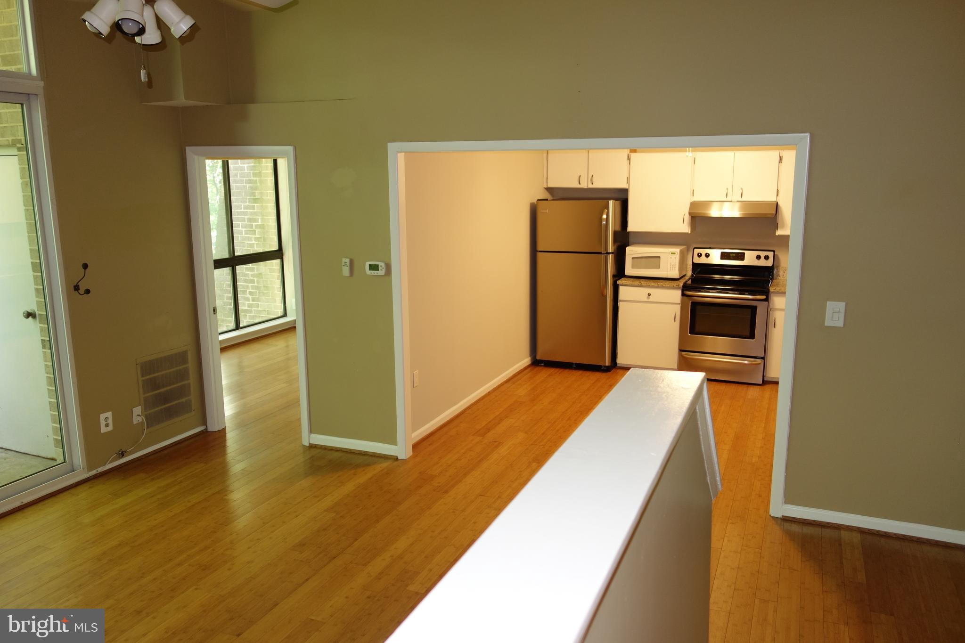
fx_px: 750
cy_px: 322
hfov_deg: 65.5
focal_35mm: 28
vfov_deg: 46.4
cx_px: 482
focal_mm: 10.4
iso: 125
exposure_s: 1/30
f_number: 1.8
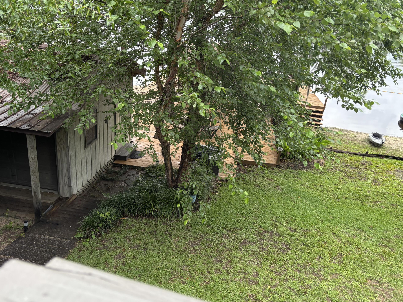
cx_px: 194
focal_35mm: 30
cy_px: 158
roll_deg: -4.9
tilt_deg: -23.2
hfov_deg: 59.9
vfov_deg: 46.8
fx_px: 349
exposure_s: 1/67
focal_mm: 5.96
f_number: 1.6
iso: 125
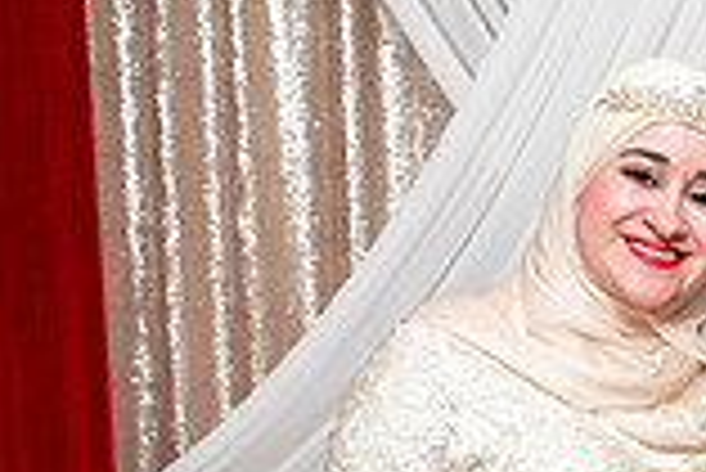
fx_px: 1865
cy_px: 600
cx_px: 863
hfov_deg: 20.0
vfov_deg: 13.9
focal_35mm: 95
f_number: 2.8
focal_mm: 24
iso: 2500
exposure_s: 1/160
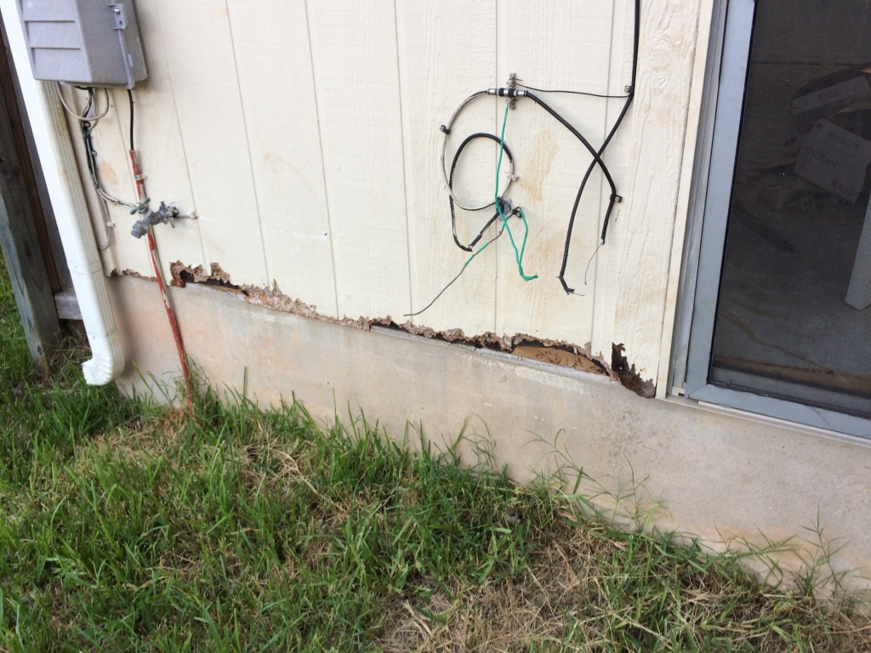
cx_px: 436
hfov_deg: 61.7
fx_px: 730
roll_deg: +1.5
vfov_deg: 48.2
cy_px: 326
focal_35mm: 29
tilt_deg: -28.1
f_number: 2.2
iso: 40
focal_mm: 4.15
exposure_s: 1/60
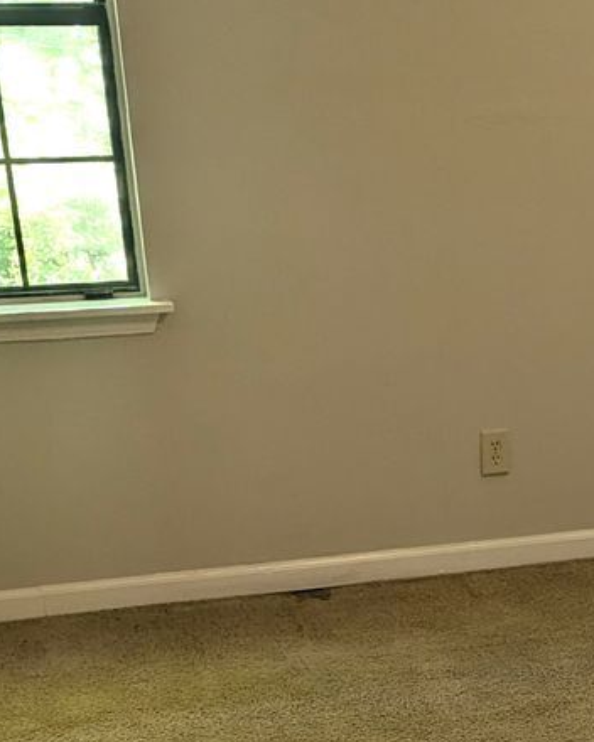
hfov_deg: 18.7
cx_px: 593
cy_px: 828
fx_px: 1758
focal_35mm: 80
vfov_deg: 22.4
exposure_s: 1/40
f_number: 1.85
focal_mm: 6.81
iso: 61
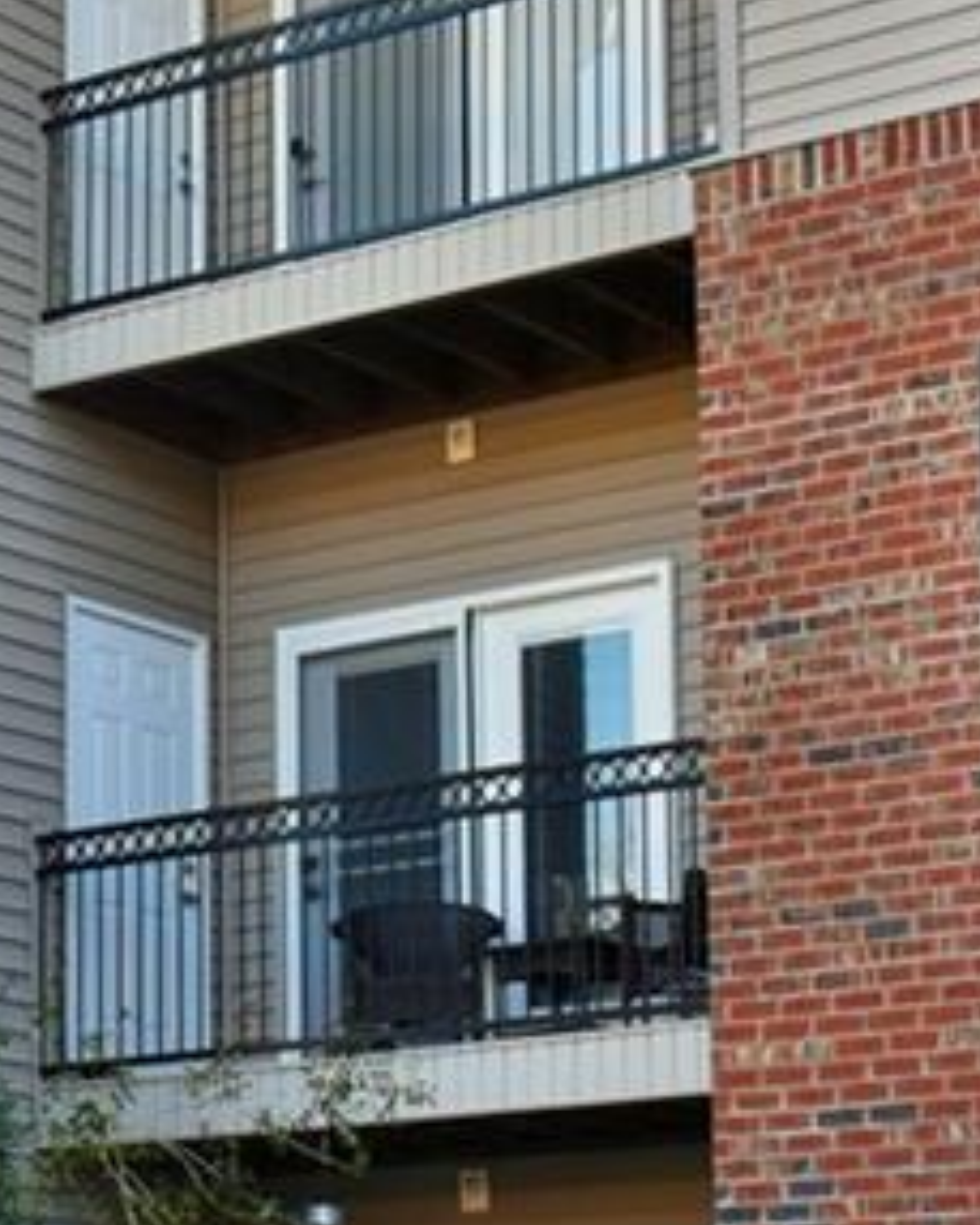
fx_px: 3769
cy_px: 619
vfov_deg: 18.4
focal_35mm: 104
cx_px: -158
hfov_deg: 14.4
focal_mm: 31
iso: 1600
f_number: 5.6
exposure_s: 1/125
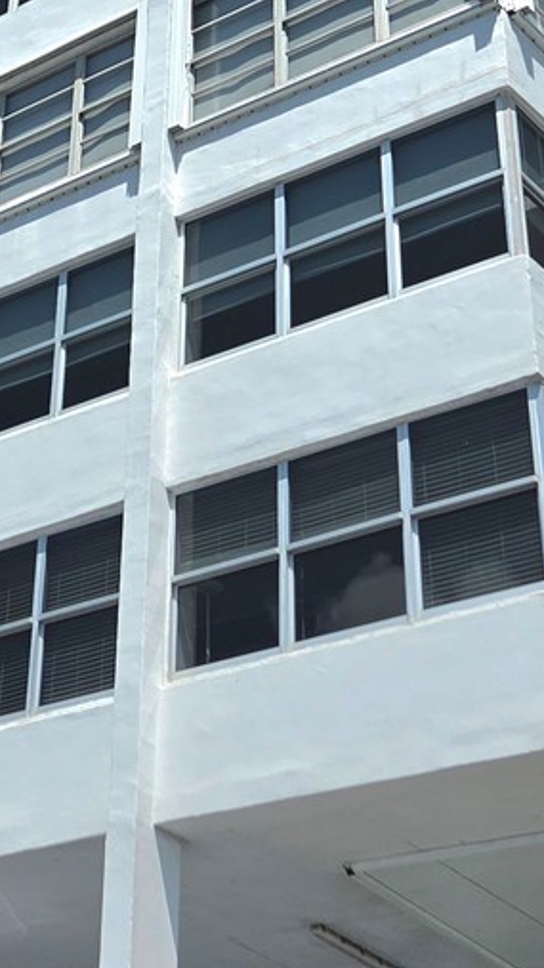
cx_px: -94
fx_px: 2027
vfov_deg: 25.7
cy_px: 29
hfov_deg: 14.8
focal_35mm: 79
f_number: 1.8
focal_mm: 5.4
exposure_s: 1/10000
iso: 64
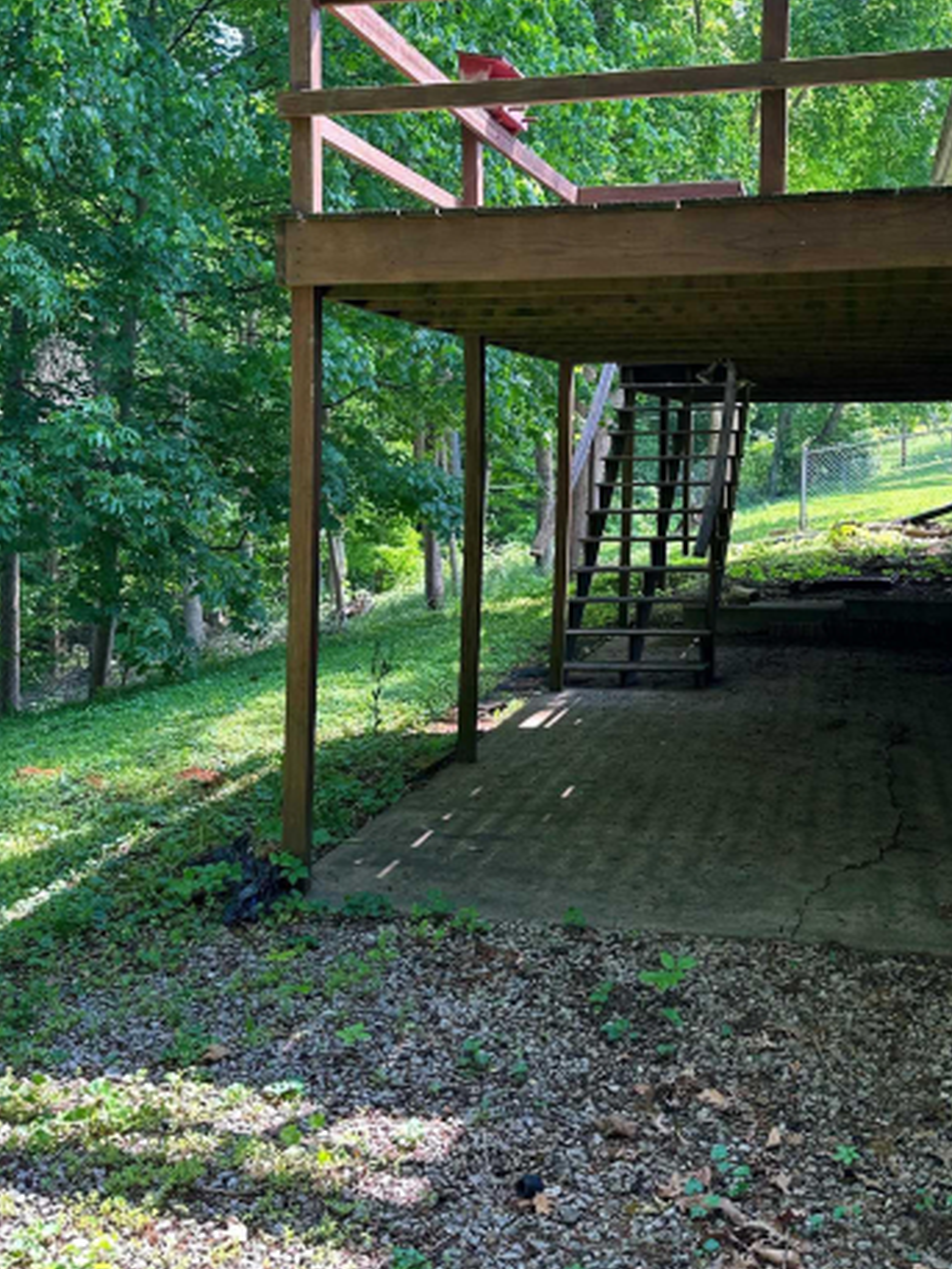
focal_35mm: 35
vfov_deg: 51.9
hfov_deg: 40.5
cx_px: 569
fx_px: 1283
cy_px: 454
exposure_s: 1/238
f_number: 1.78
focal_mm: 6.86
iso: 64
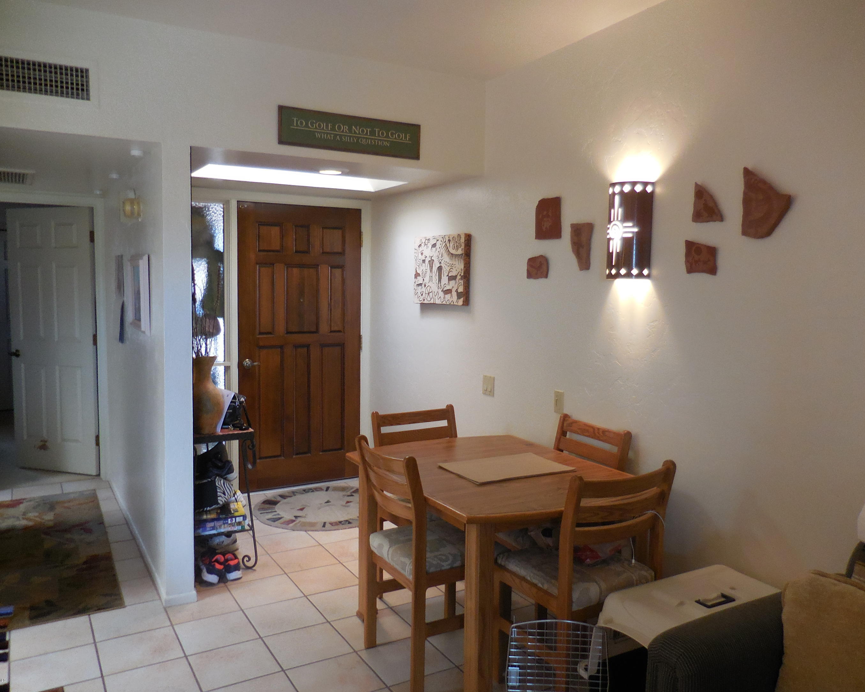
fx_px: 691
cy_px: 344
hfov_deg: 64.0
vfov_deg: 53.2
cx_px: 453
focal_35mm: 27
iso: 250
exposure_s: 1/30
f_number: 3.3
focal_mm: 4.5
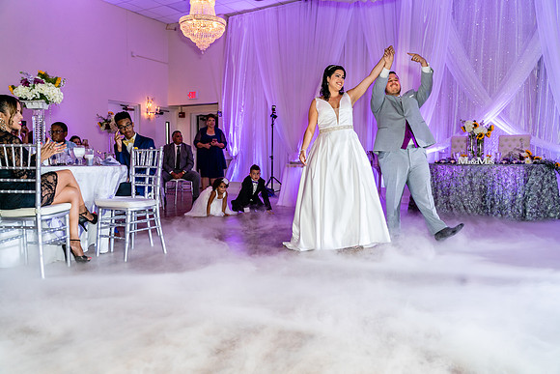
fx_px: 436
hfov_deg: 65.5
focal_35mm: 28
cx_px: 280
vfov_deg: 46.4
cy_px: 187
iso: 640
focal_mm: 28
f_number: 4
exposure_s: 1/125
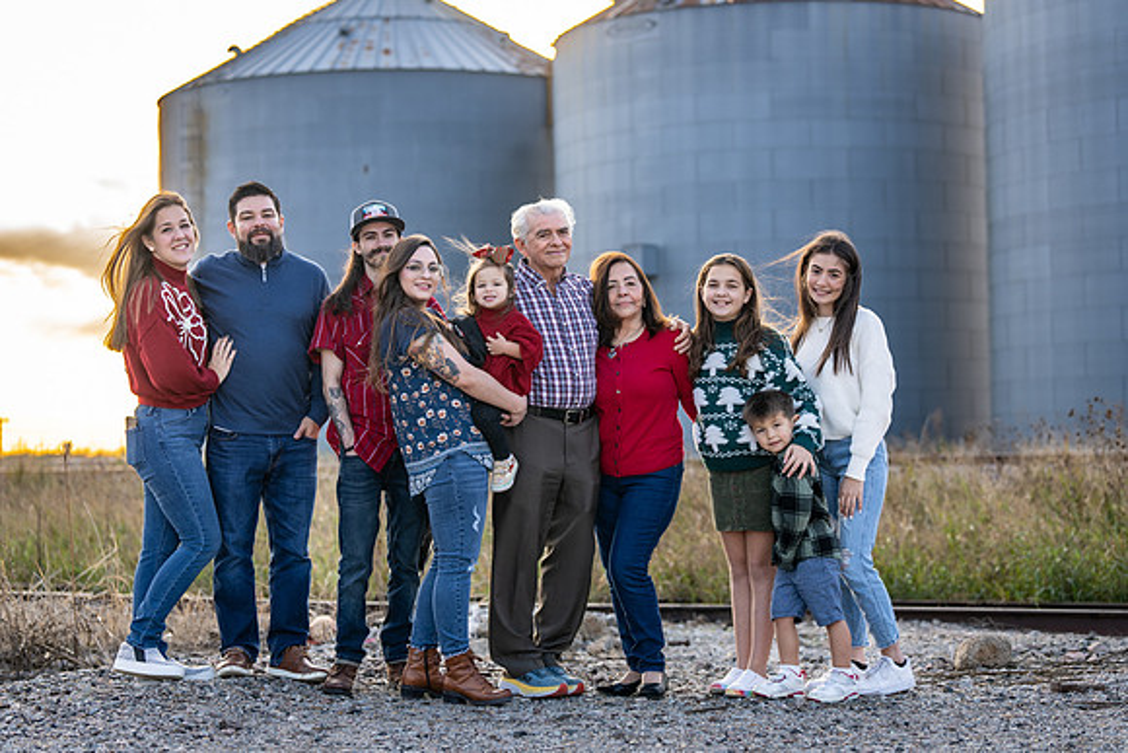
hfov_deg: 27.8
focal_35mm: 73
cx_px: 564
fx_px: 2279
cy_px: 376
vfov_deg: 18.8
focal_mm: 70
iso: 100
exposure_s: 1/320
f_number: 3.2
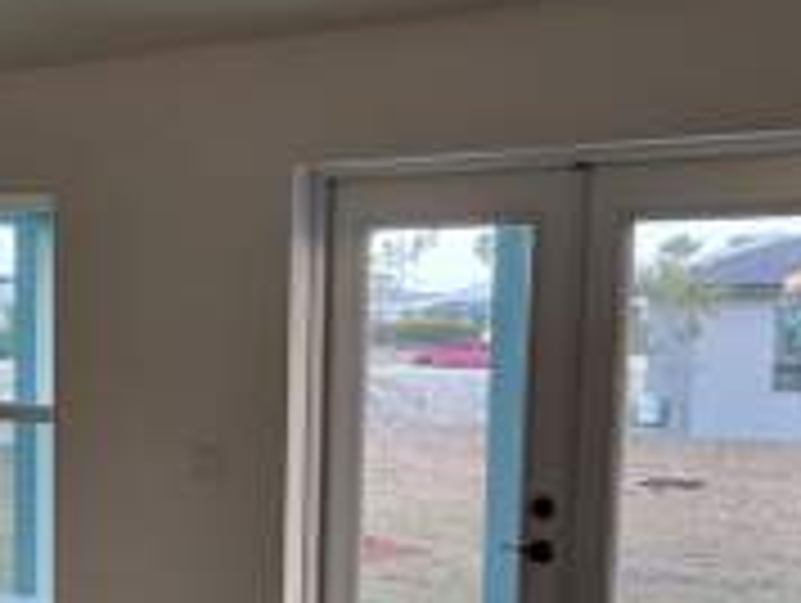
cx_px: 36
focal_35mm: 70
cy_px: 554
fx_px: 1622
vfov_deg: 20.6
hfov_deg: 26.5
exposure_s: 1/120
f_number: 1.8
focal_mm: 5.4
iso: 200
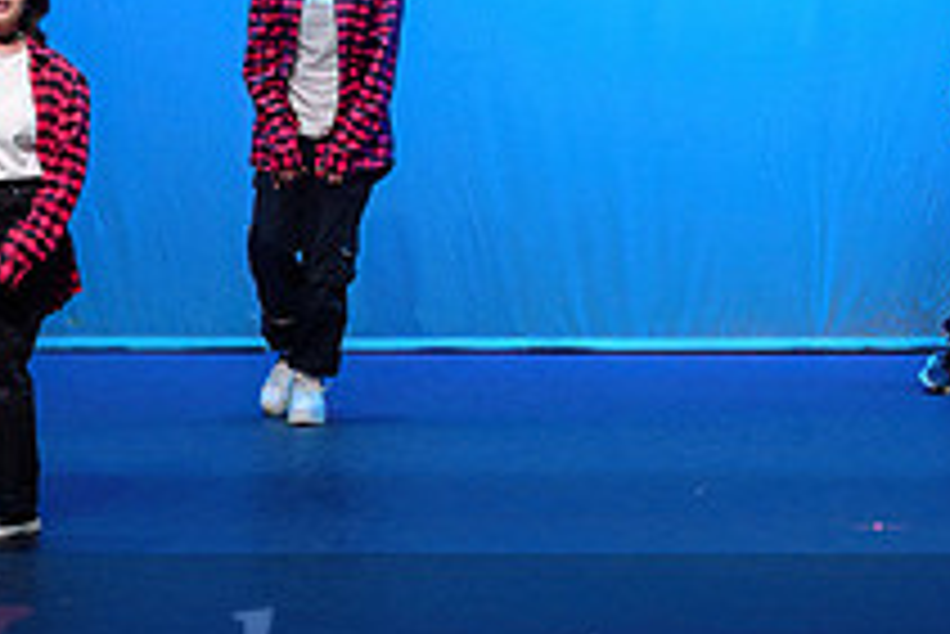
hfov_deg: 7.4
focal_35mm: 276
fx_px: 7288
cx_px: 818
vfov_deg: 5.0
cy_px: 88
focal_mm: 98
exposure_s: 1/400
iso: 1250
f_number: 2.8
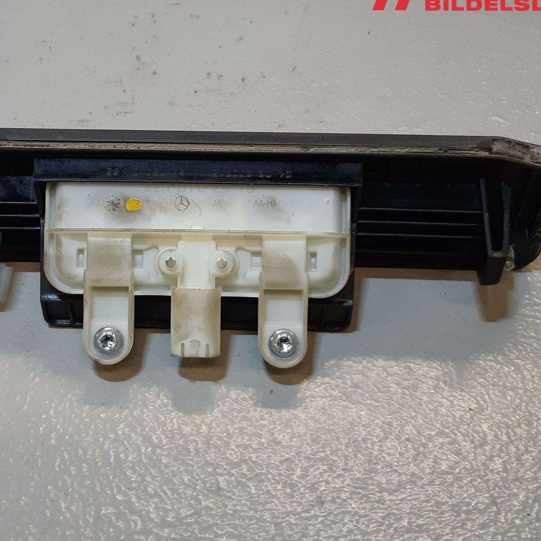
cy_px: 245
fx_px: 601
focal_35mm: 34
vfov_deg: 48.4
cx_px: 212
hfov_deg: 48.1
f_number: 1.7
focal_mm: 3.93
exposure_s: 1/100
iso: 64
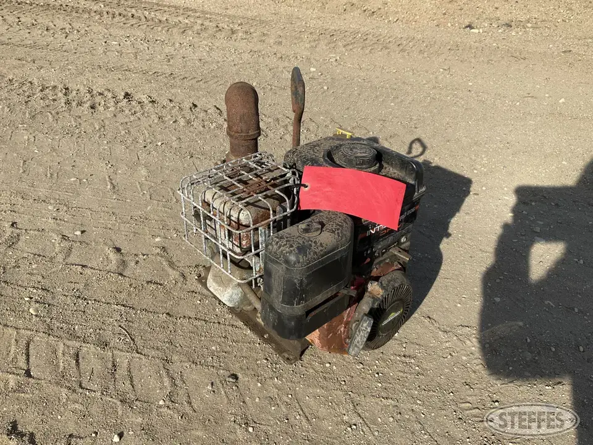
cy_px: 222
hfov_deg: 61.7
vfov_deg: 48.2
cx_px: 296
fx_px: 497
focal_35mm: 29
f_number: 1.8
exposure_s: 1/1848
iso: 25
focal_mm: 3
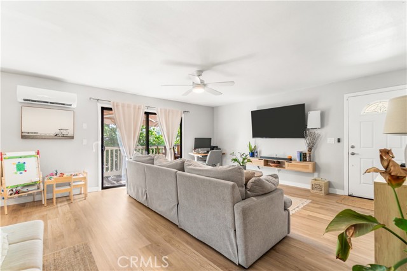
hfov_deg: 100.4
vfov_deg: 77.3
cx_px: 204
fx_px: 169
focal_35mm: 15
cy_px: 136
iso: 100
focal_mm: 10
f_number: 6.3
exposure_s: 1/1.25
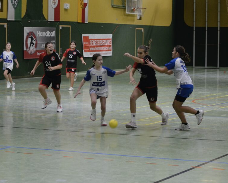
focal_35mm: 104
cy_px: 87
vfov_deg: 14.9
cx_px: 121
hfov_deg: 18.5
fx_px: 700
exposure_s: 1/250
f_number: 4
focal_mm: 55
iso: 1600
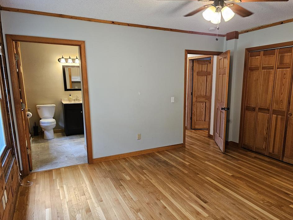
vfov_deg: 54.8
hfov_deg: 69.3
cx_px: 159
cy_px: 118
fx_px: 212
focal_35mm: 25
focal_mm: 6.3
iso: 500
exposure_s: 1/120
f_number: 1.7
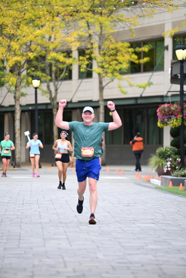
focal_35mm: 200
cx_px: 93
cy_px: 139
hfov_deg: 6.9
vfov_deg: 10.3
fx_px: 1549
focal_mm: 200
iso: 640
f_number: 2.8
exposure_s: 1/1600
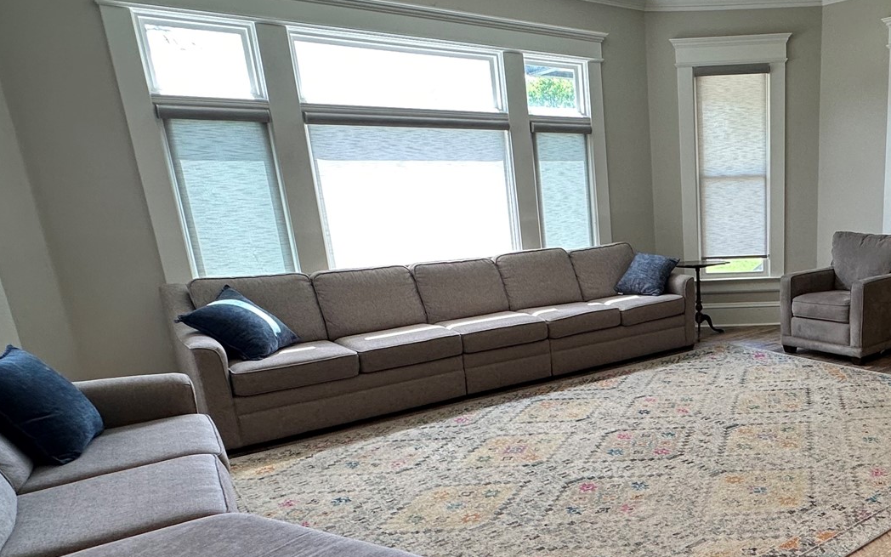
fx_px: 704
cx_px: 699
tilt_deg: -15.3
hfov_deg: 60.0
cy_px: 391
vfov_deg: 42.3
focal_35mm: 29
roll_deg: +1.9
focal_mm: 2.22
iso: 100
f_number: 2.2
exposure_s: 1/120
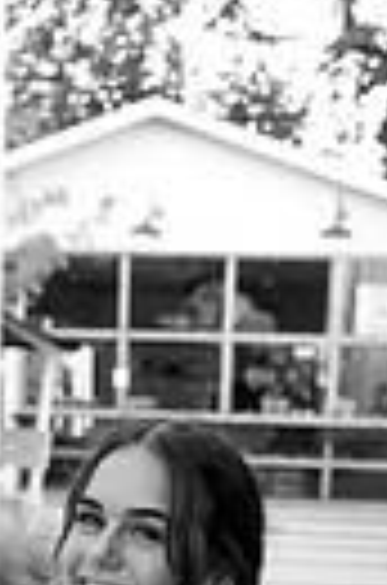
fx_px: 1653
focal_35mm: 102
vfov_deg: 18.0
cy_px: 868
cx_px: 124
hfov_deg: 13.3
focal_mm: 29.5
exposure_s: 1/500
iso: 1600
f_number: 4
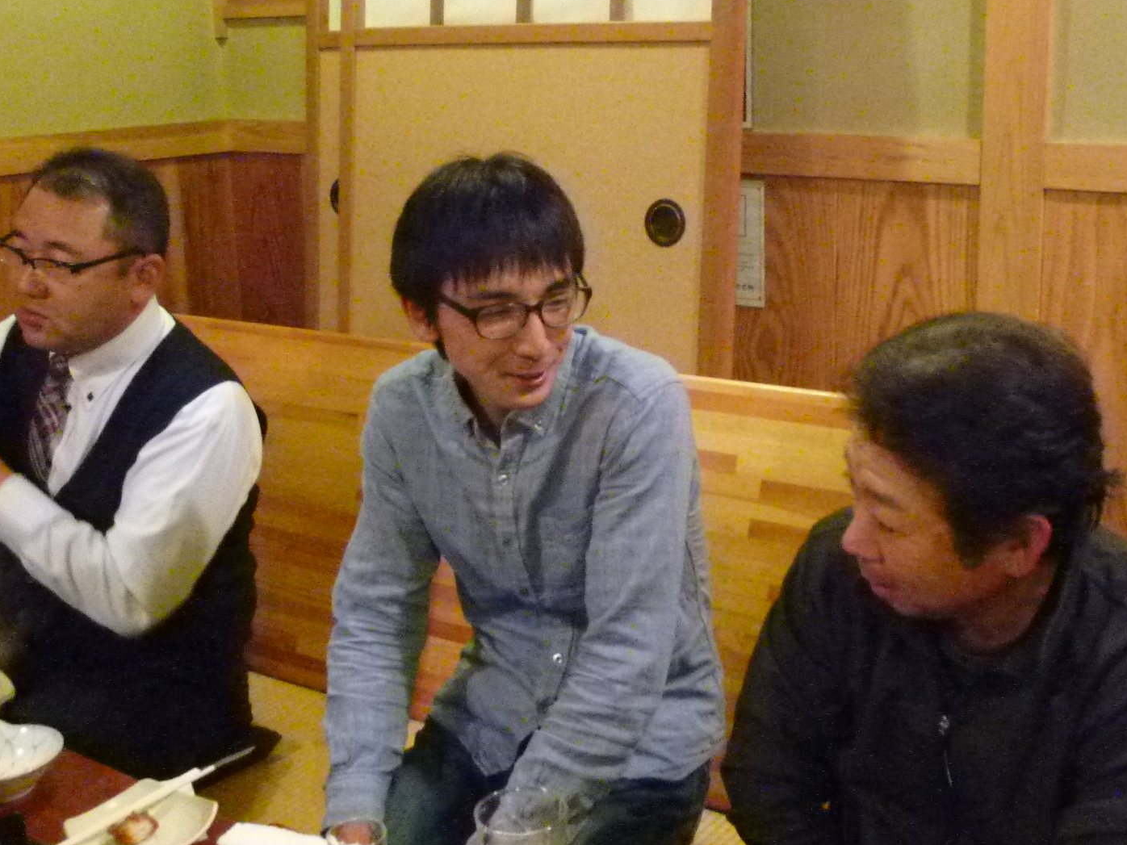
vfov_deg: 32.8
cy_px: 356
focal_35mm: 44
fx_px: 1433
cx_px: 618
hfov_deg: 42.9
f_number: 2.2
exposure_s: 1/20
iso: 800
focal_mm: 4.3
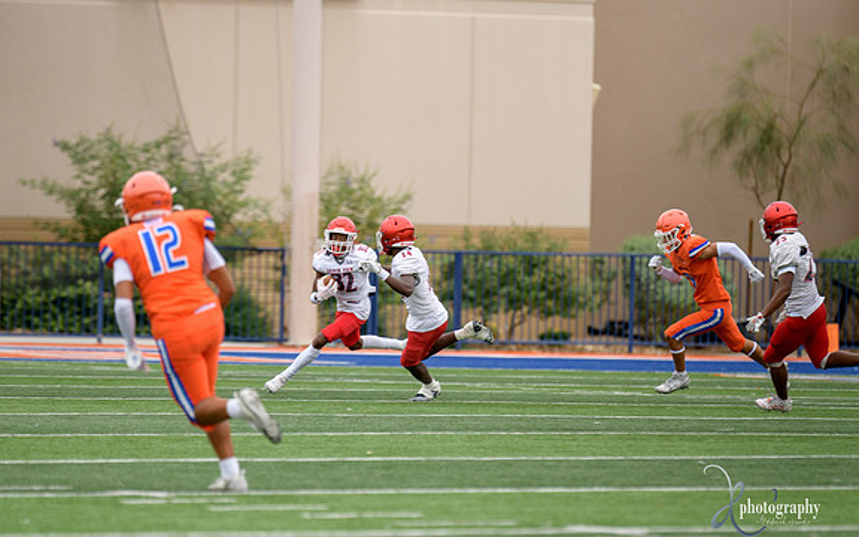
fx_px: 7866
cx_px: 348
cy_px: 286
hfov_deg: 6.3
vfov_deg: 3.9
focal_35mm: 336
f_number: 2.8
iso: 200
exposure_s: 1/500
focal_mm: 250
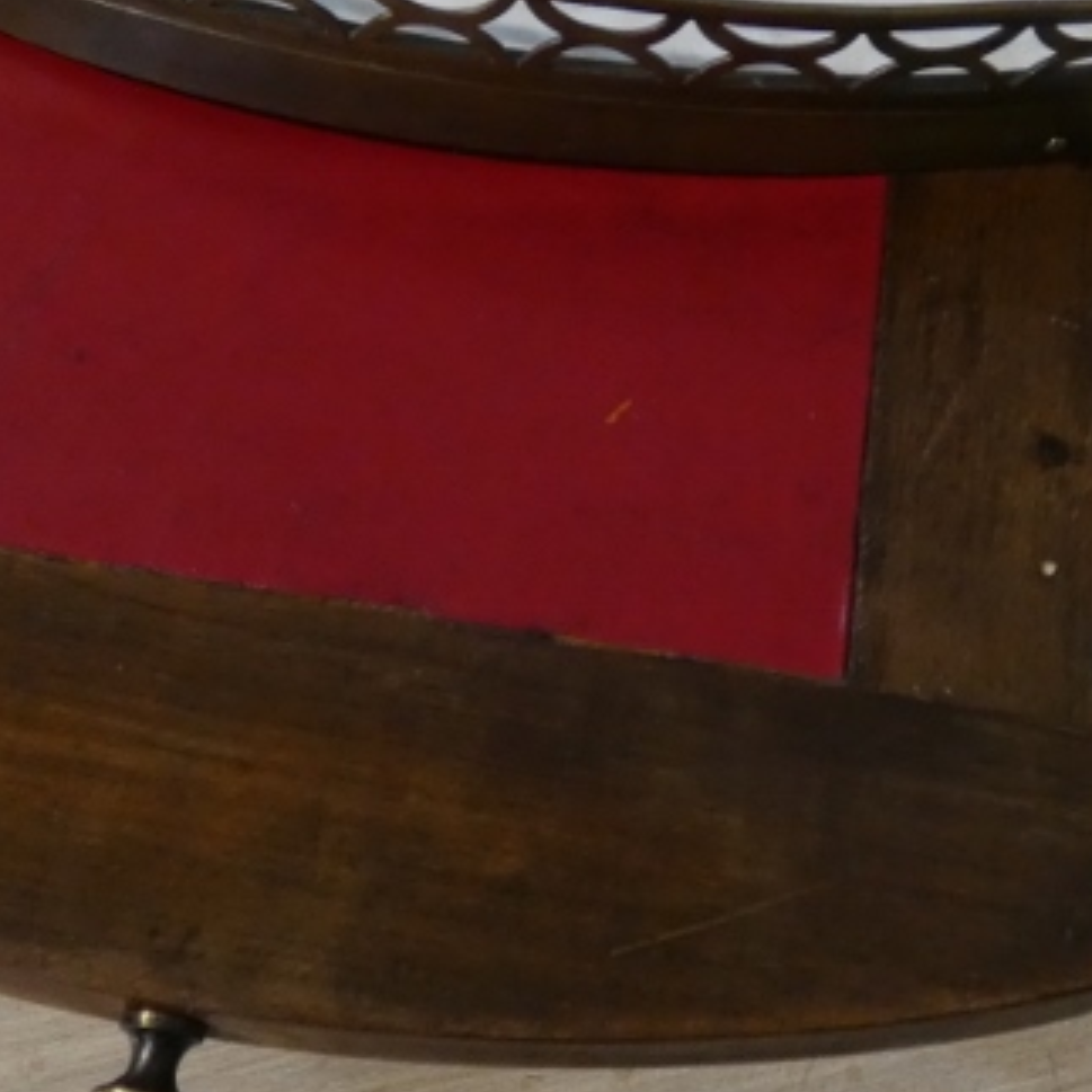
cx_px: 588
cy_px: 399
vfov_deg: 30.4
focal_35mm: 56
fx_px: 1999
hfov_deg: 30.5
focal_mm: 3.6
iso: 400
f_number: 2.8
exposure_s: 1/125
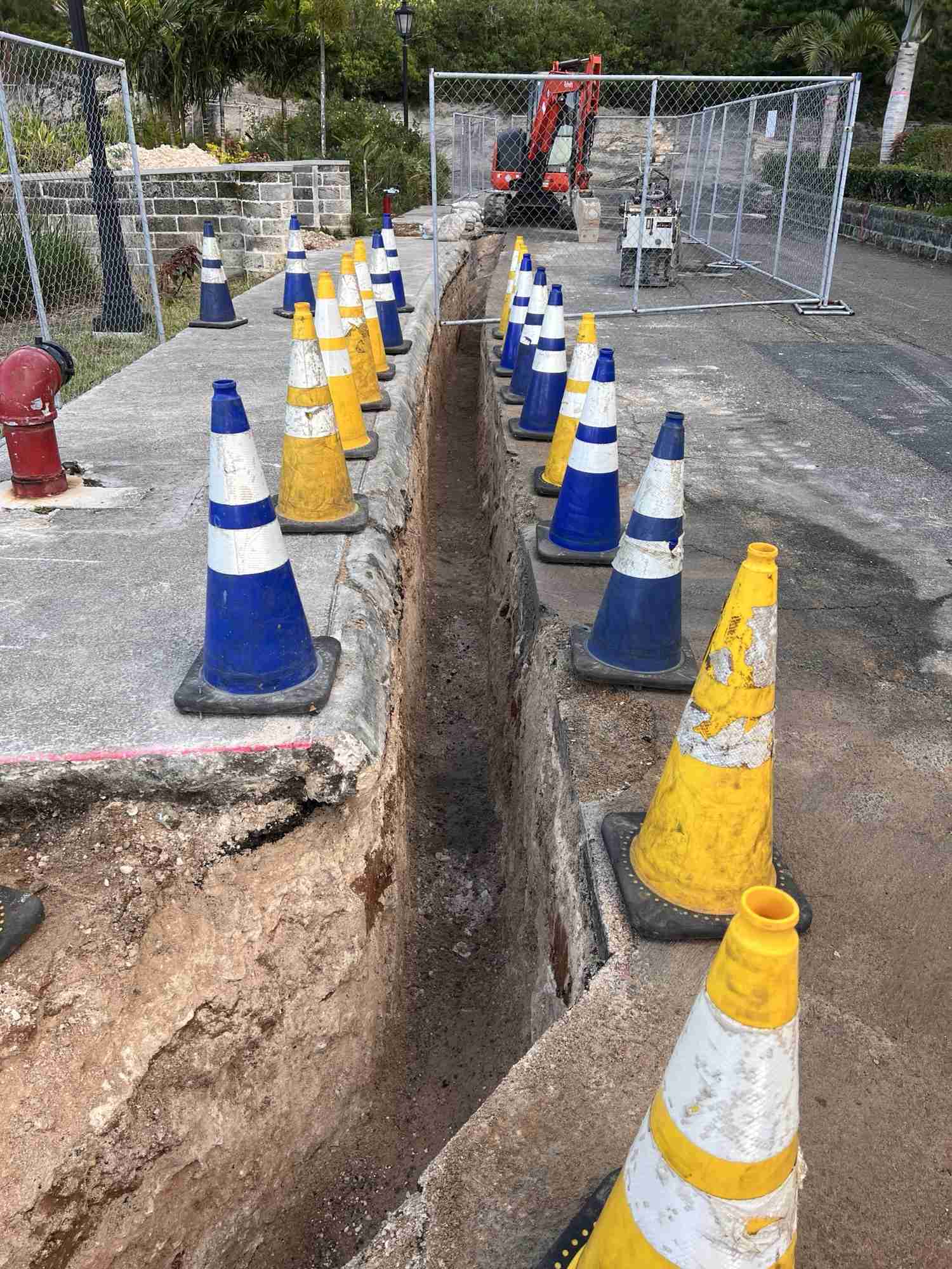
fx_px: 953
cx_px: 476
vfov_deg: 67.3
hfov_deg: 53.1
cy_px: 634
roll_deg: +1.0
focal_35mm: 26
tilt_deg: -26.8
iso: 50
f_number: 1.5
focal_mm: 5.7
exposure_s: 1/509
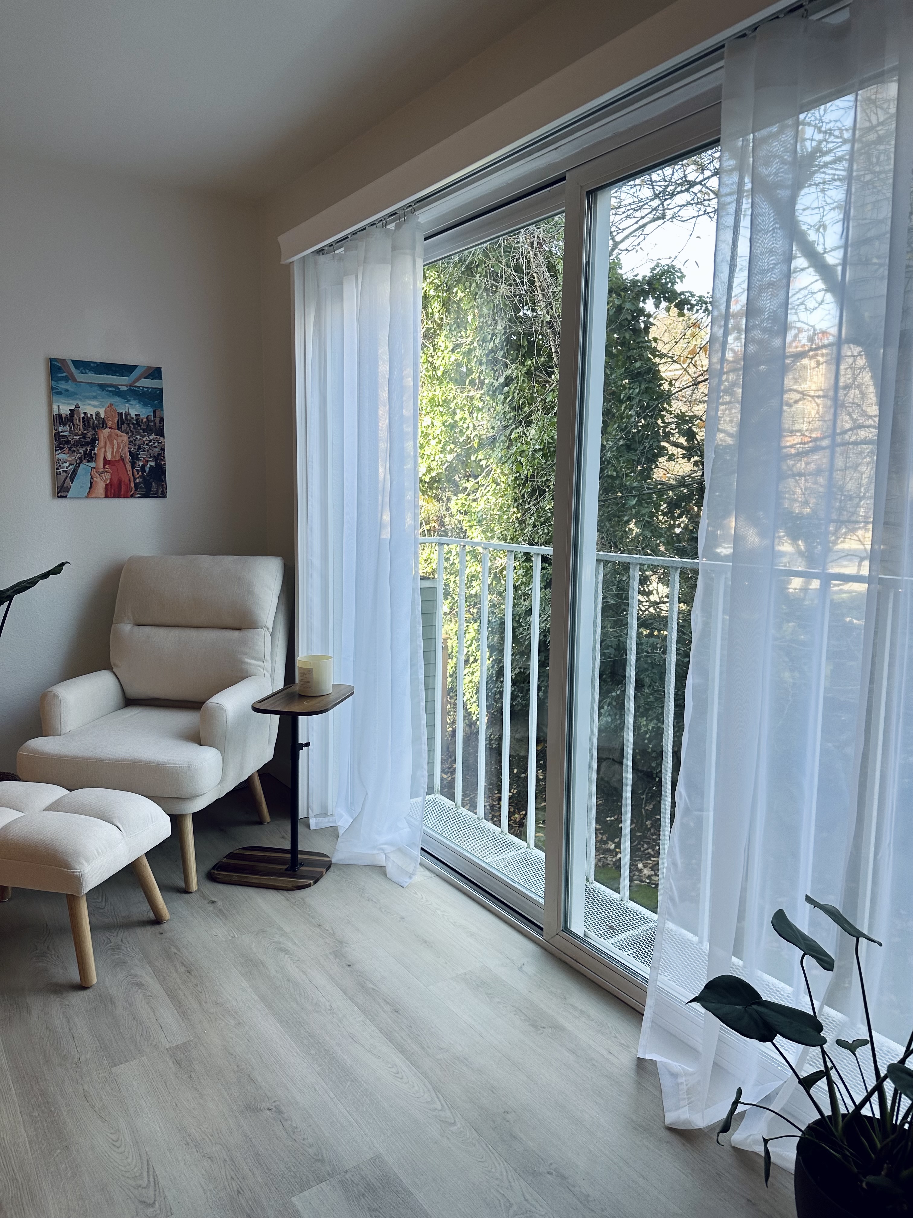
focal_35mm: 24
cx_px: 456
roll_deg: -1.6
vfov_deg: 71.6
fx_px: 844
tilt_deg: -6.0
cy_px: 609
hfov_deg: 56.8
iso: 125
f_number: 1.78
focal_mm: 6.86
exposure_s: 1/120
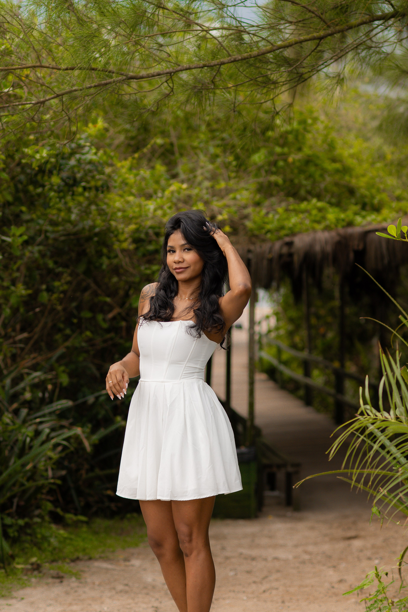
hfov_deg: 10.8
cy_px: 306
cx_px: 204
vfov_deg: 16.1
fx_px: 2167
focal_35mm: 128
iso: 200
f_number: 3.2
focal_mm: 85
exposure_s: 1/320
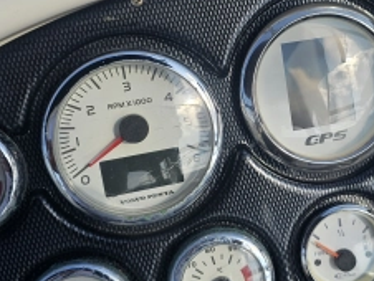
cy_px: 121
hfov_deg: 33.7
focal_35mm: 56
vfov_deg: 26.1
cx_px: 276
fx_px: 606
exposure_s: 1/453
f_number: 1.7
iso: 10
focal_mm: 6.3
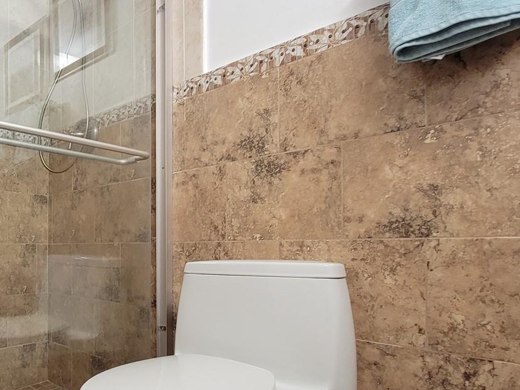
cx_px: 81
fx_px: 376
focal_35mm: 25
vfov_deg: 54.5
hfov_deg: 61.6
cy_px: 233
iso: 400
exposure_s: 1/60
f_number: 2.2
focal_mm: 2.2
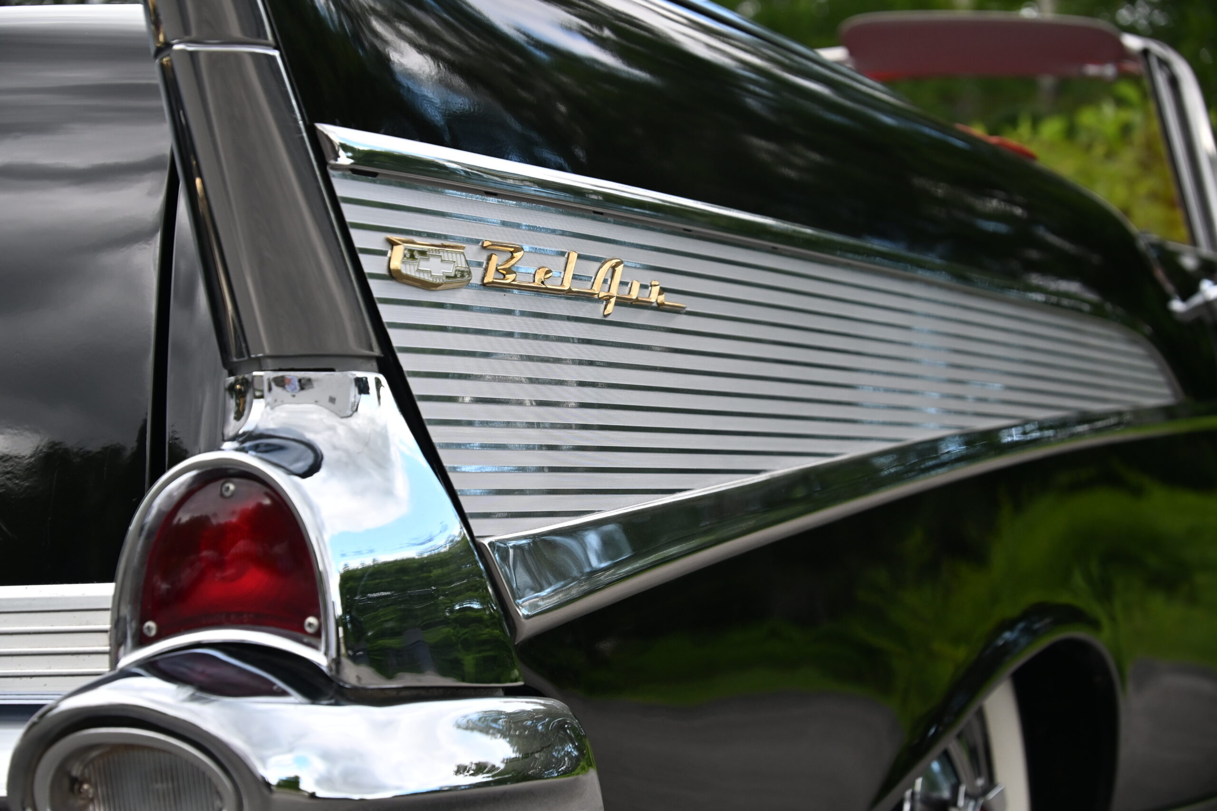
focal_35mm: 80
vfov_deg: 17.2
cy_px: 406
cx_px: 608
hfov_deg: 25.5
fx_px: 2687
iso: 400
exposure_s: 1/160
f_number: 4.5
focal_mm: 53
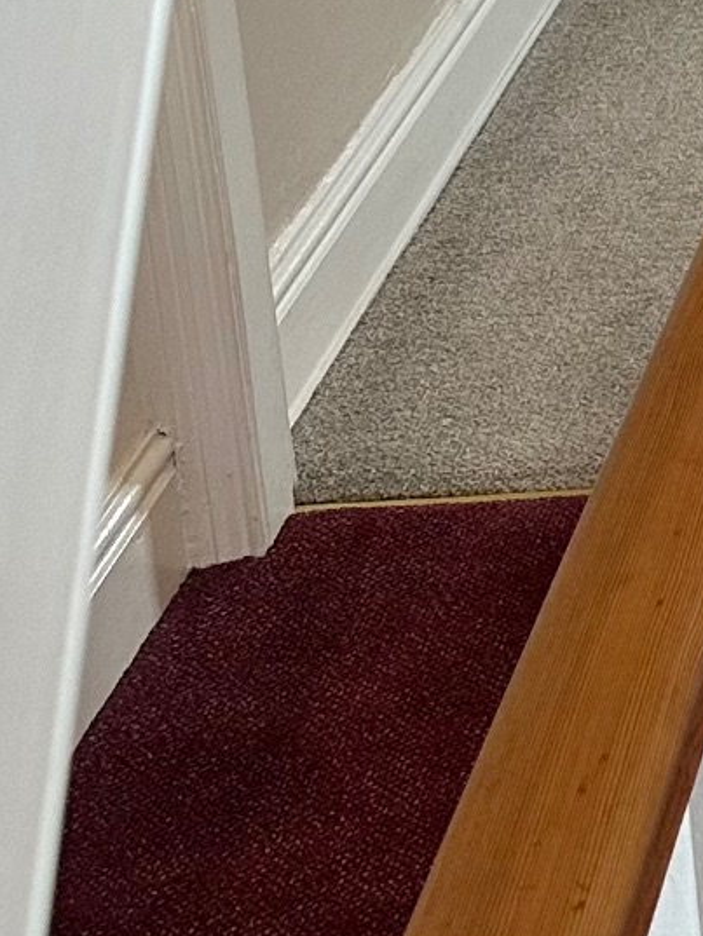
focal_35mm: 122
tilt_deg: -15.9
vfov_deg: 15.5
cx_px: 1560
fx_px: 3302
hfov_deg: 10.7
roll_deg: +0.7
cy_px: -237
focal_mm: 6.86
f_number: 1.78
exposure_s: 1/100
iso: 160
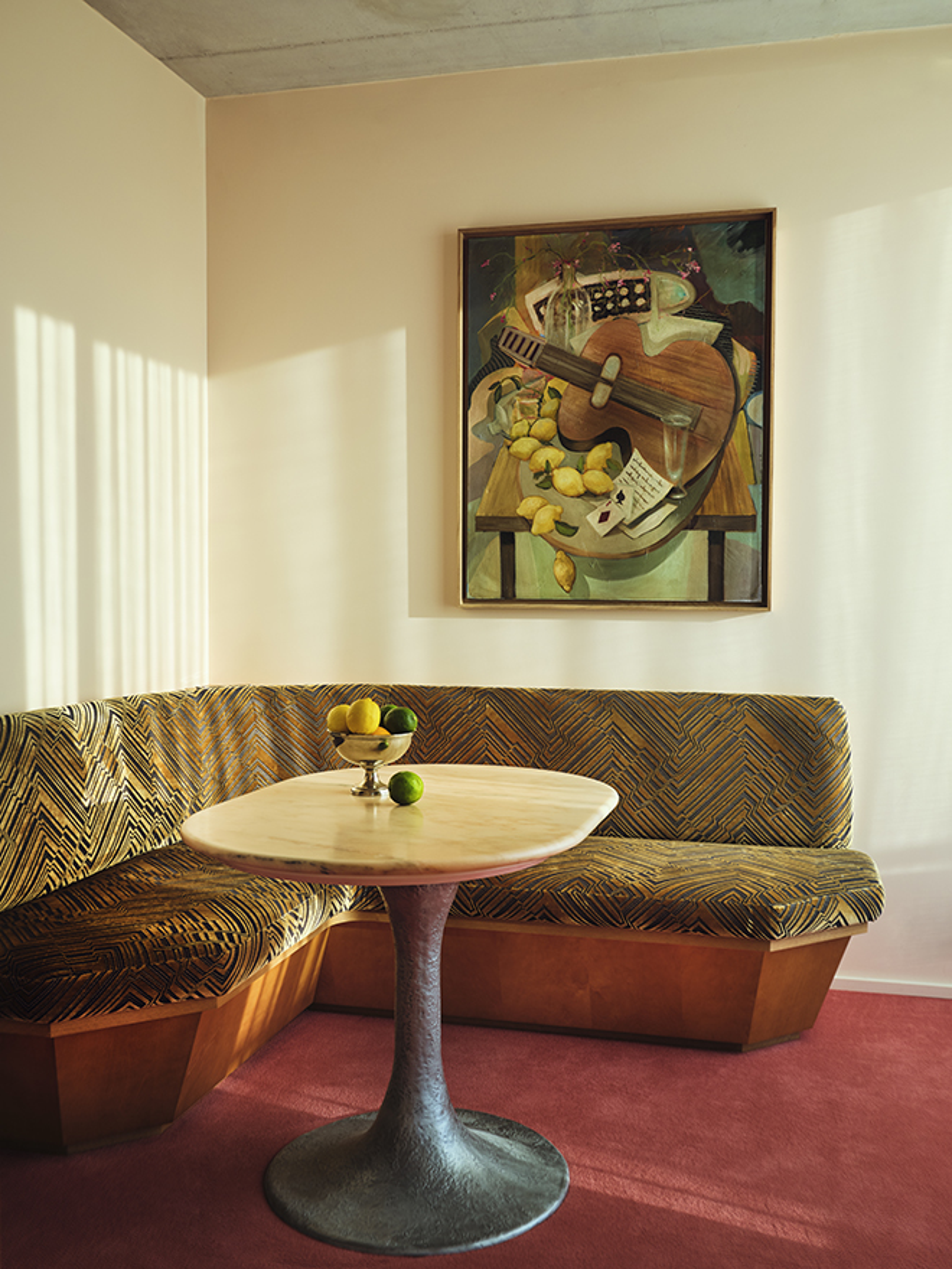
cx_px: 476
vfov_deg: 55.4
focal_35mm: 33
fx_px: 1210
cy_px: 634
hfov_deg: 42.9
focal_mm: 41.1
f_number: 11
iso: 400
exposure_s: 1/20
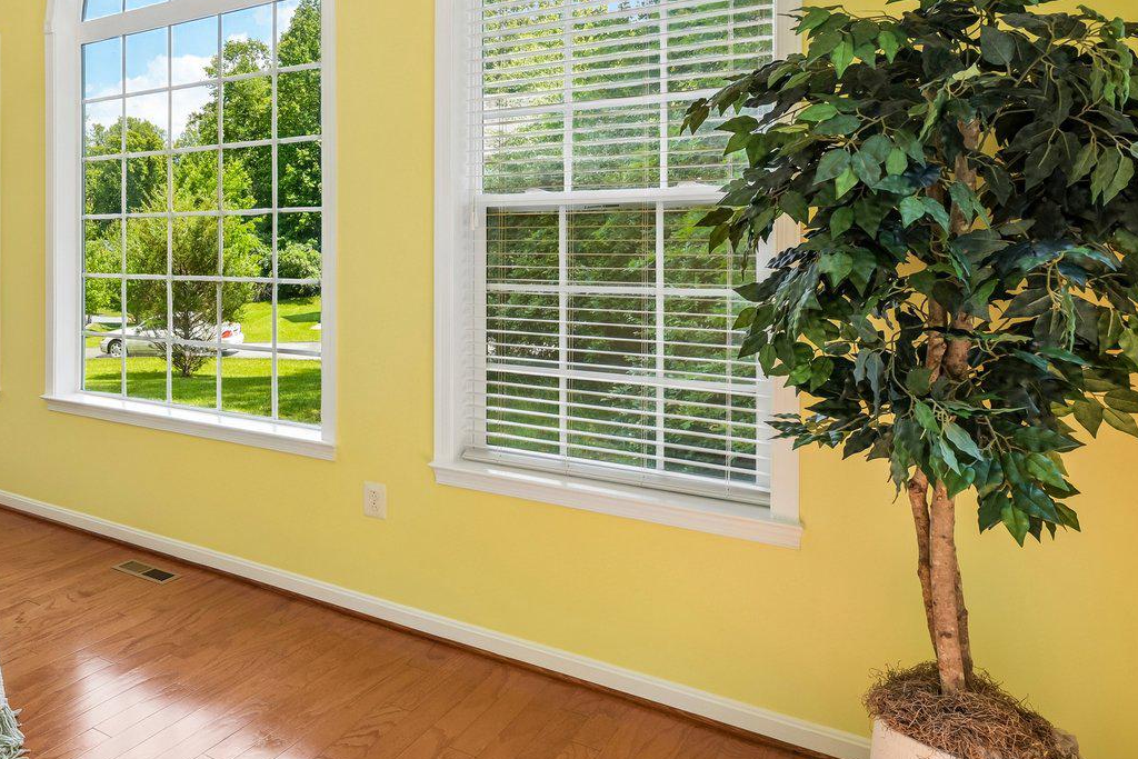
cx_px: 101
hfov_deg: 56.0
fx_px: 885
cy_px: 261
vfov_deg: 45.8
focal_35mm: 28
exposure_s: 1/40
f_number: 8
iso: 100
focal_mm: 14
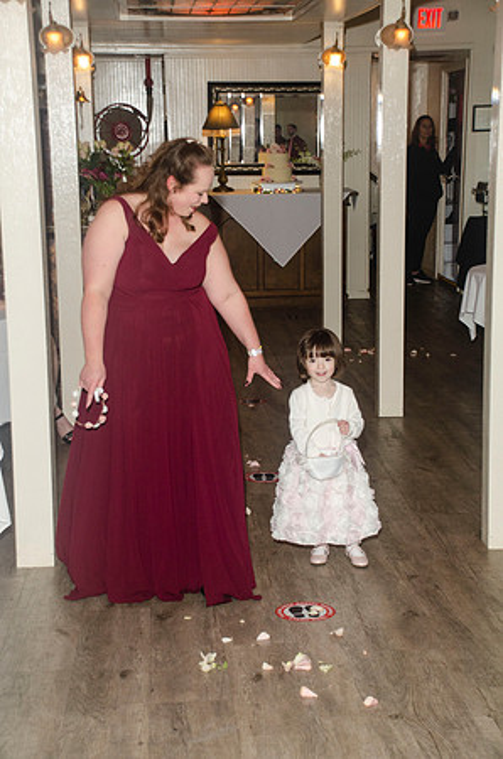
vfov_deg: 33.5
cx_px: 252
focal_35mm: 60
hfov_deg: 22.5
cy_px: 380
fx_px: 1263
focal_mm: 40
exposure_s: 1/80
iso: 400
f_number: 4.5
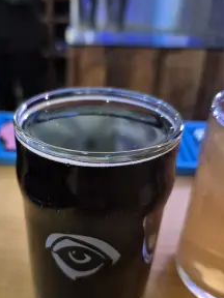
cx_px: 69
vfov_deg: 56.4
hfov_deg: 43.4
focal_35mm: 32
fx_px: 276
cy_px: 177
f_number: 1.8
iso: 1600
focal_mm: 5.4
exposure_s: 1/24
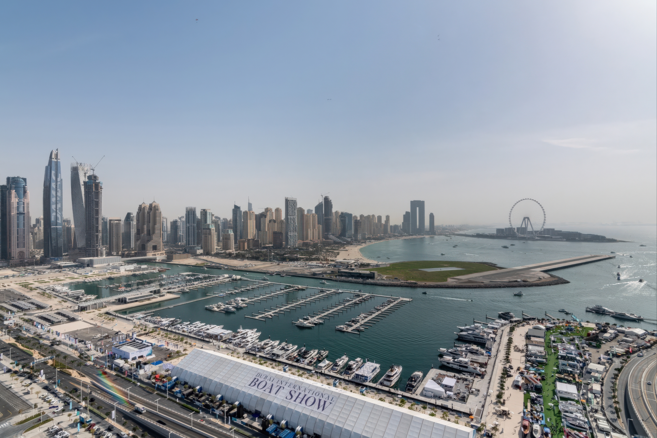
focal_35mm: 16
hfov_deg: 96.7
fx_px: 292
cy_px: 219
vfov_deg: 73.7
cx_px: 328
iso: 250
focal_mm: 11
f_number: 22
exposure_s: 1/640
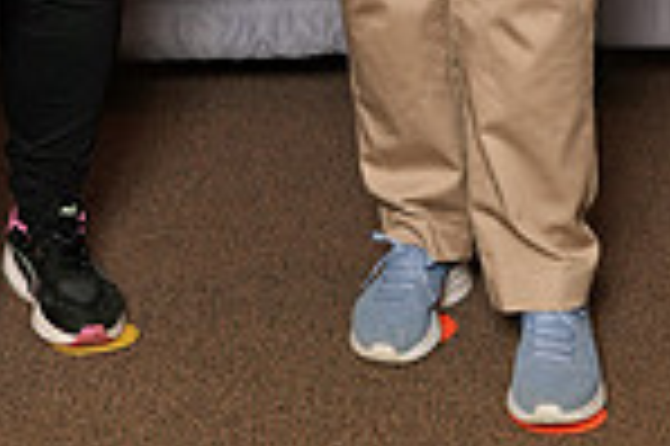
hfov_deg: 14.6
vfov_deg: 9.0
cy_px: -505
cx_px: 202
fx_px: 2612
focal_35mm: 141
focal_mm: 31
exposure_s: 1/125
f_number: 8
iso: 800
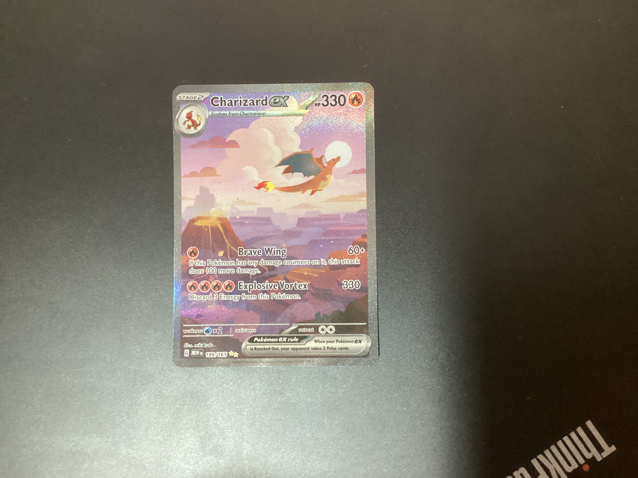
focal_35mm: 31
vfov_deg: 45.4
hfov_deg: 58.4
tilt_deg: -85.8
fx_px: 571
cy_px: 239
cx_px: 319
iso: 400
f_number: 2.4
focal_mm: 3.3
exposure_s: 1/40
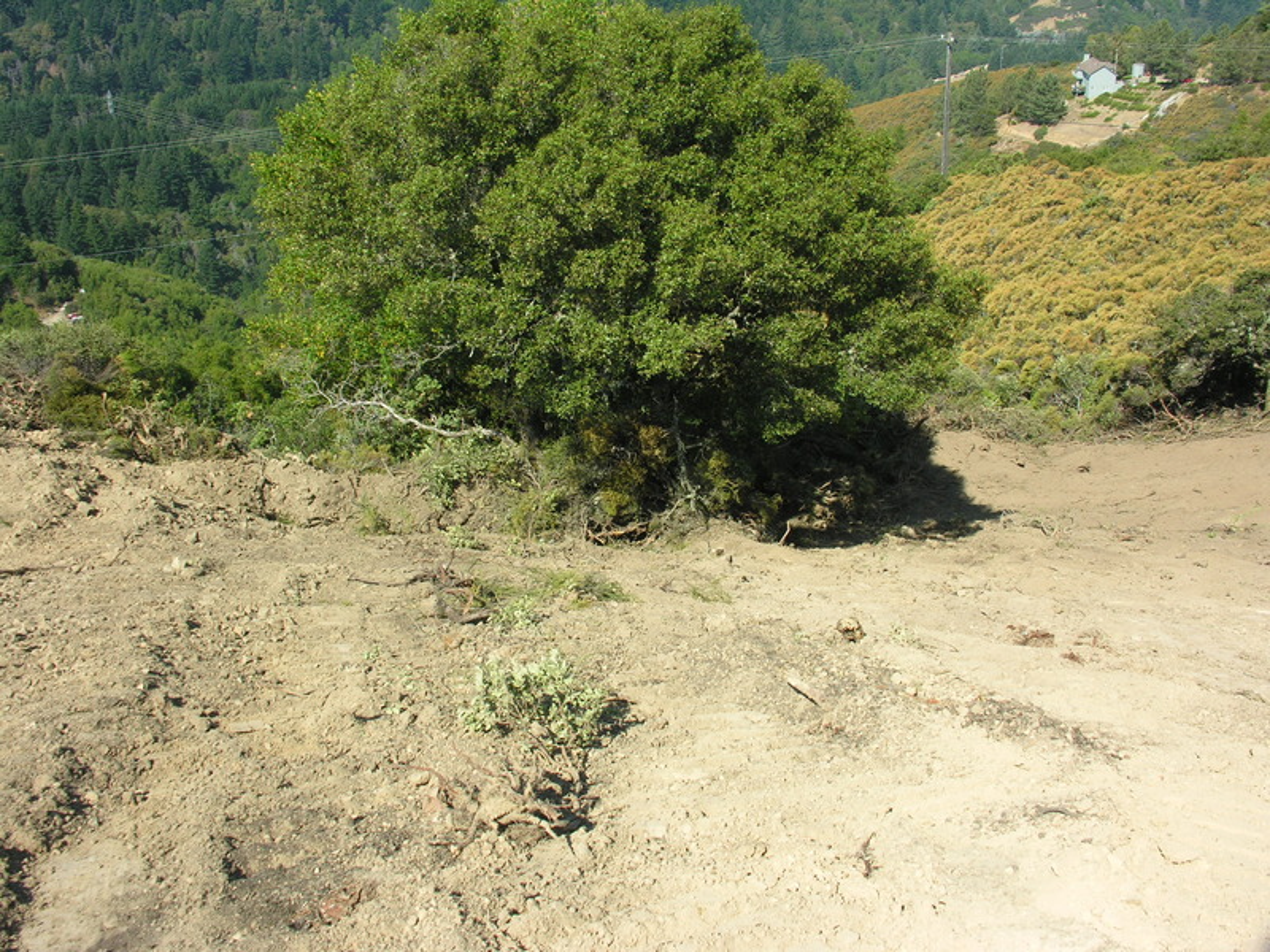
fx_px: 1284
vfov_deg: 40.7
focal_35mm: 35
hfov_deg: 52.6
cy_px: 476
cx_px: 635
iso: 50
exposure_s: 1/150
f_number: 5.6
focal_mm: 8.9
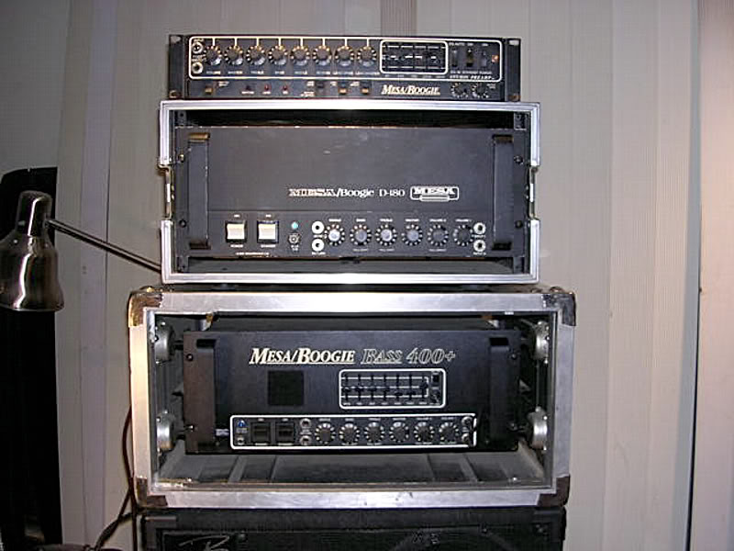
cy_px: 276
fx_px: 806
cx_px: 367
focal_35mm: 38
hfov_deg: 49.0
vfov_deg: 37.7
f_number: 2.8
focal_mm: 5.8
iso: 100
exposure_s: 1/60.1
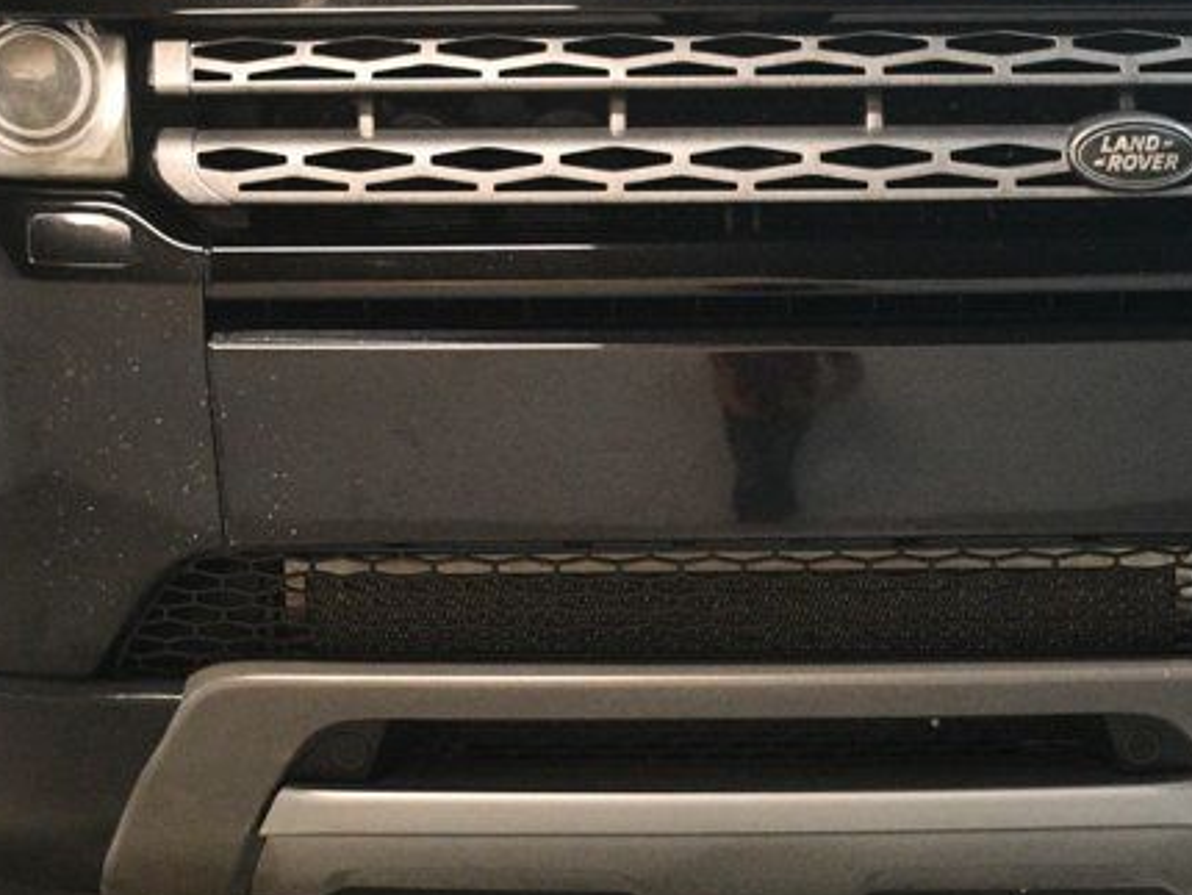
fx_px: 3549
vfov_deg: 14.4
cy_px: 371
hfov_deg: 19.0
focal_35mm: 103
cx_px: 762
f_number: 4
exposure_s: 1/125
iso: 3200
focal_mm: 30
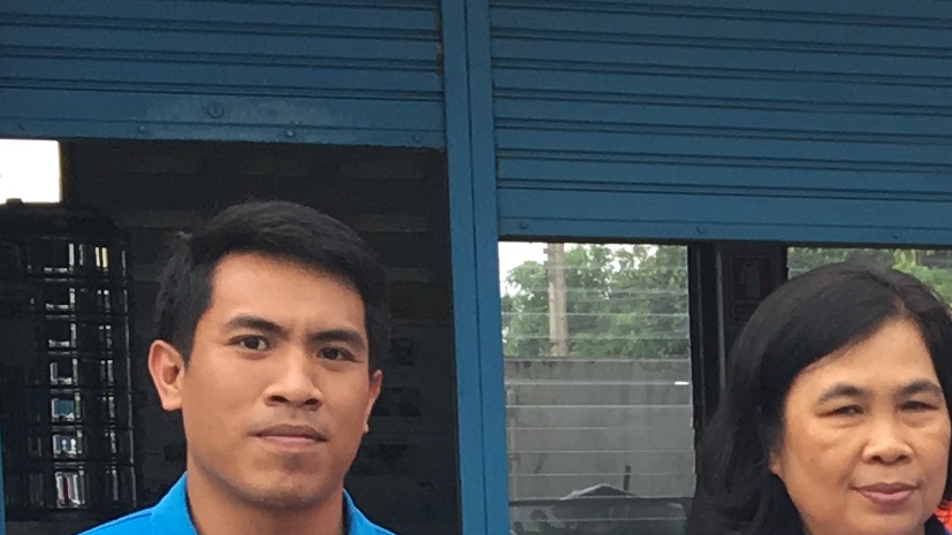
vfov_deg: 7.7
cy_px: 879
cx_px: 1467
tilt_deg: -5.3
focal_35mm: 154
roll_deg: +1.2
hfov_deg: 13.1
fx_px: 3887
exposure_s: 1/100
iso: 25
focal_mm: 4.15
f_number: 2.2
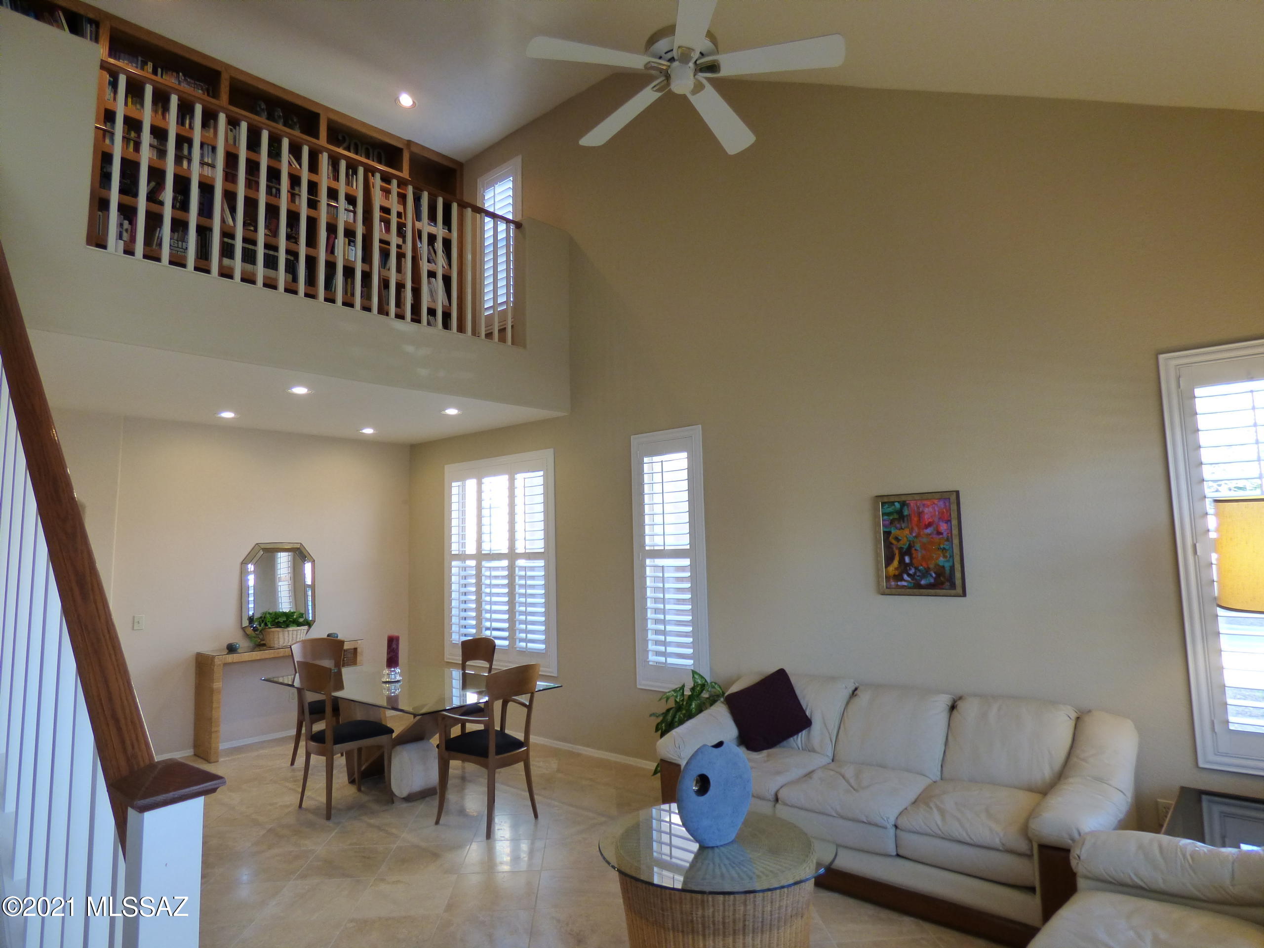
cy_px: 474
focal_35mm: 20
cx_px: 632
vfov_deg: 66.0
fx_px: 730
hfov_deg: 81.7
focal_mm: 3.58
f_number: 2.8
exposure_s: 1/80
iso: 400
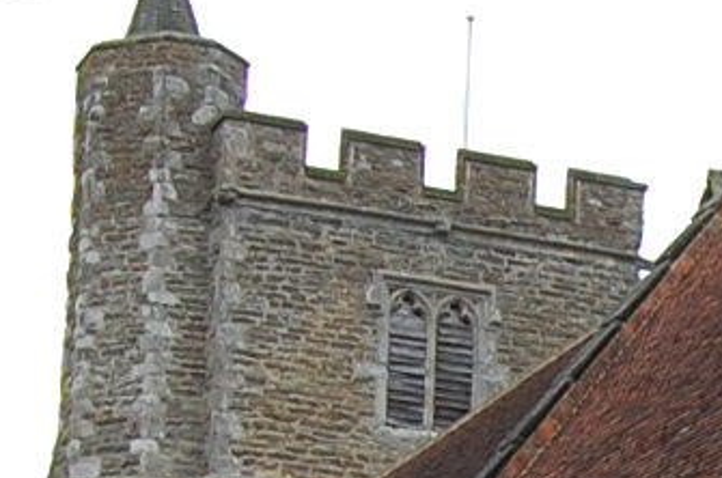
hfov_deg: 11.0
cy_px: 736
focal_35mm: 182
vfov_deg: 7.4
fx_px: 3643
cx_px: 983
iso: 200
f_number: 5.6
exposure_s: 1/125
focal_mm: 18
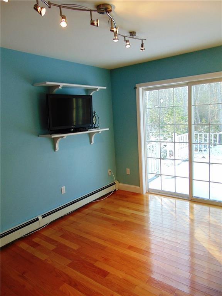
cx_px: 111
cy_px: 148
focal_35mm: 25
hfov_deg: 54.9
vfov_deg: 69.4
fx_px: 214
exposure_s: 1/50
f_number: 3
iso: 80
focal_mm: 4.5
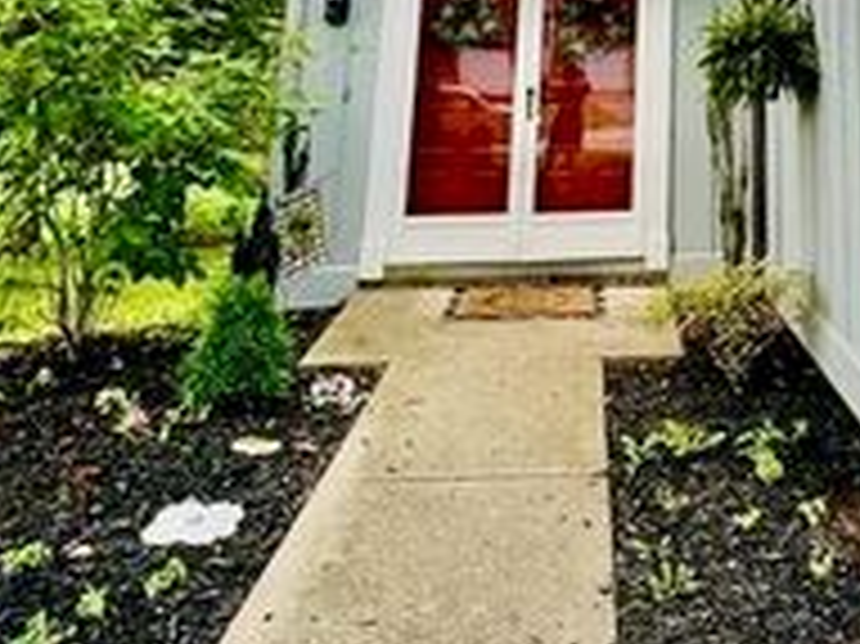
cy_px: -133
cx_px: 752
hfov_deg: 49.0
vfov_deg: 33.7
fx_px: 844
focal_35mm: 34
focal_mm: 1.57
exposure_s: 1/280
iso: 32
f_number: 1.8
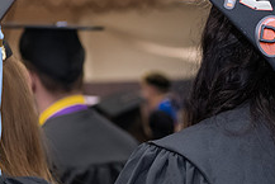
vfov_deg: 7.3
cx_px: 333
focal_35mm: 187
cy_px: 50
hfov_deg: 10.8
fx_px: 1429
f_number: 5.6
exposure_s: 1/160
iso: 2500
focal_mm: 70
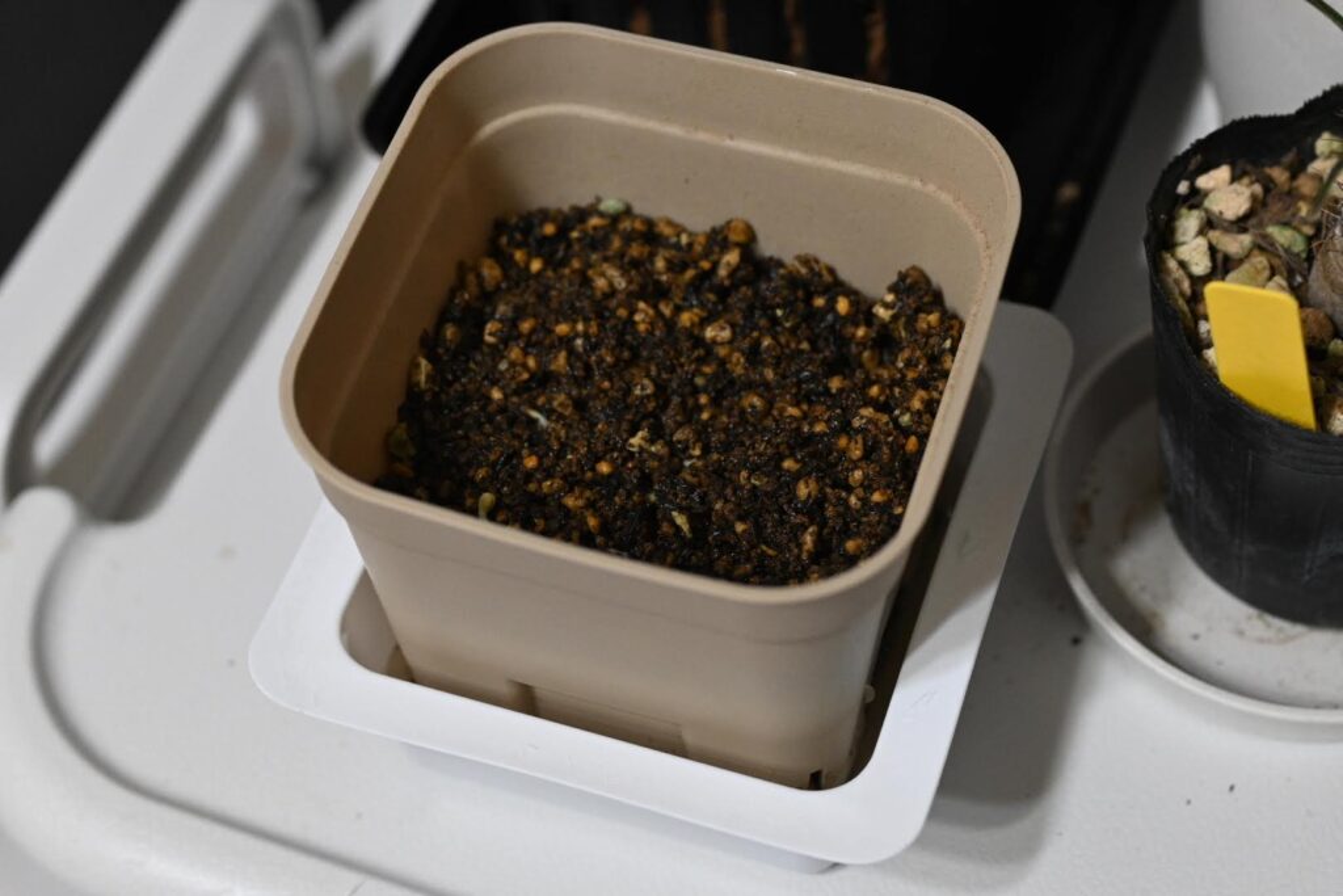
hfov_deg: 27.0
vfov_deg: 18.2
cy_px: 448
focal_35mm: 75
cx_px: 672
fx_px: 2798
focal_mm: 50
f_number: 5.6
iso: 1600
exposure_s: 1/30
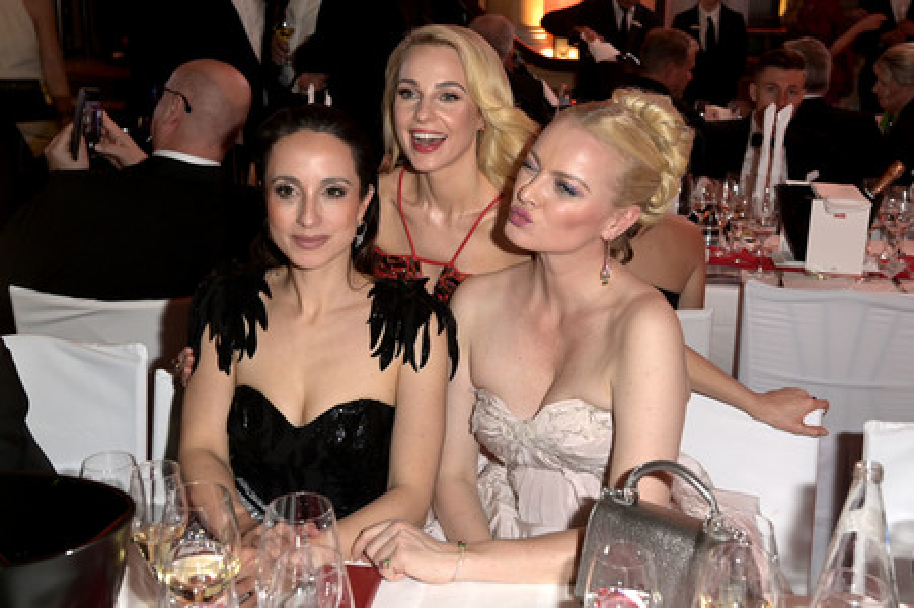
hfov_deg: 50.7
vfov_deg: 35.0
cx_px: 457
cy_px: 304
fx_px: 964
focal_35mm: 38
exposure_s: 1/100
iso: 2000
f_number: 5
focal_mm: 38
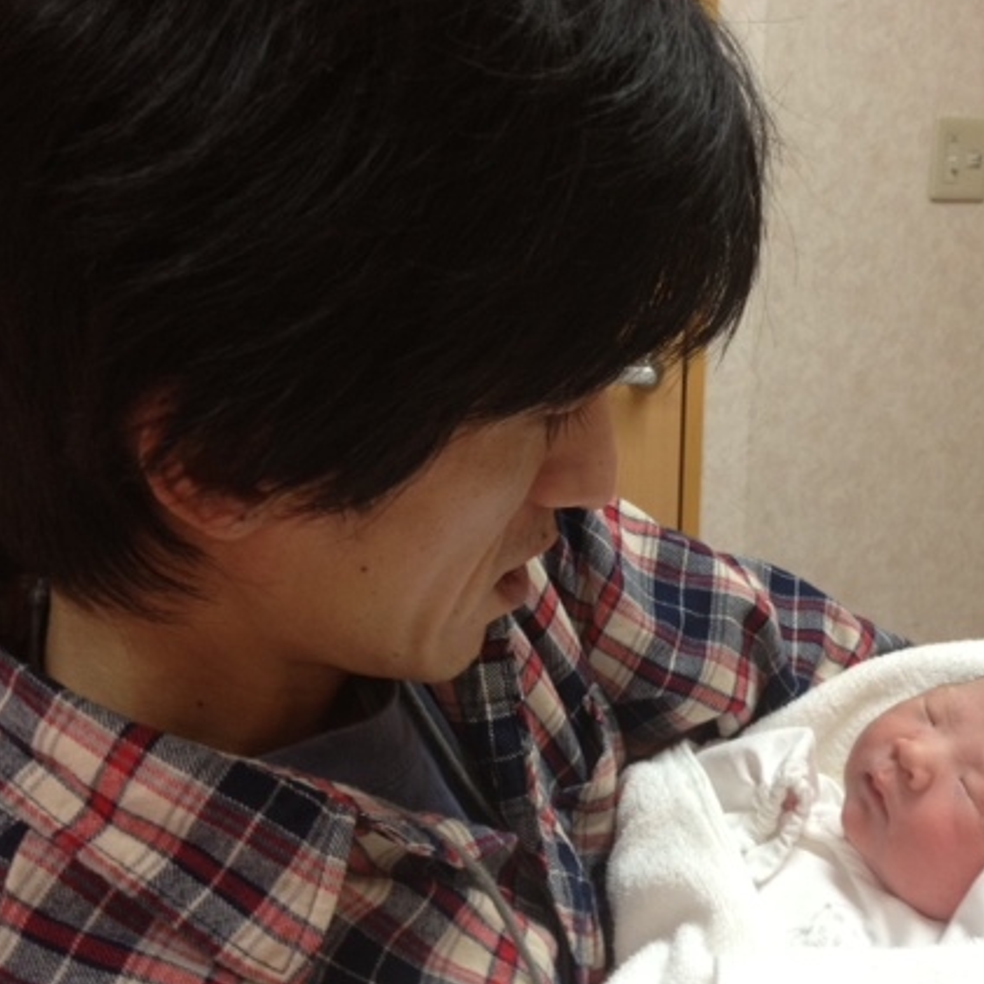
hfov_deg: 35.6
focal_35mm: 47
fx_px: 1512
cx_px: 673
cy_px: 498
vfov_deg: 36.1
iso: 125
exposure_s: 1/20
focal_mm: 4.28
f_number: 2.4
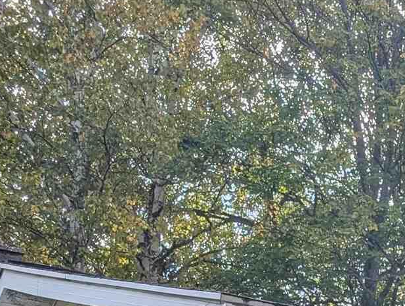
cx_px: 805
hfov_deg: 14.0
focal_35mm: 119
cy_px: 690
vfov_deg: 10.9
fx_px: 1395
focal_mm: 6.9
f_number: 1.68
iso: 19
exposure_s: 1/408
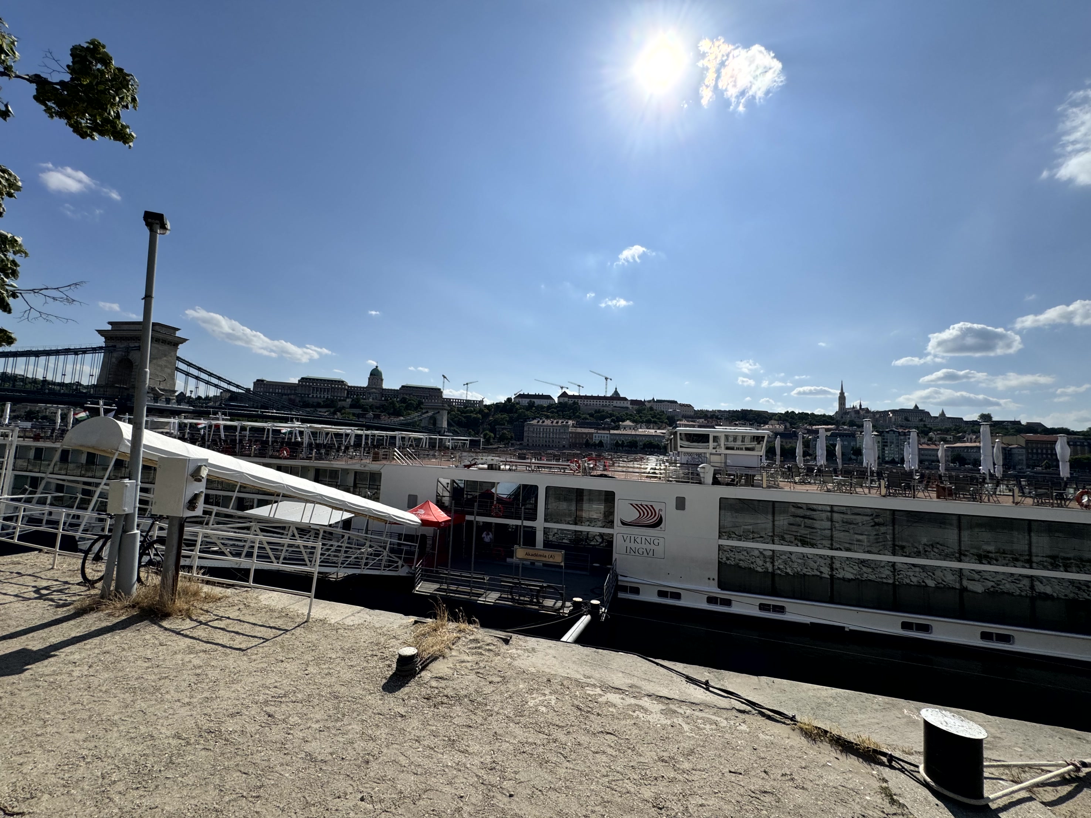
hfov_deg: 102.1
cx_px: 546
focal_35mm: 14
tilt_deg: +4.9
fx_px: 441
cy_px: 409
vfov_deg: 85.7
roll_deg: -3.1
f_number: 2.2
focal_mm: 2.22
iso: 40
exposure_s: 1/3906
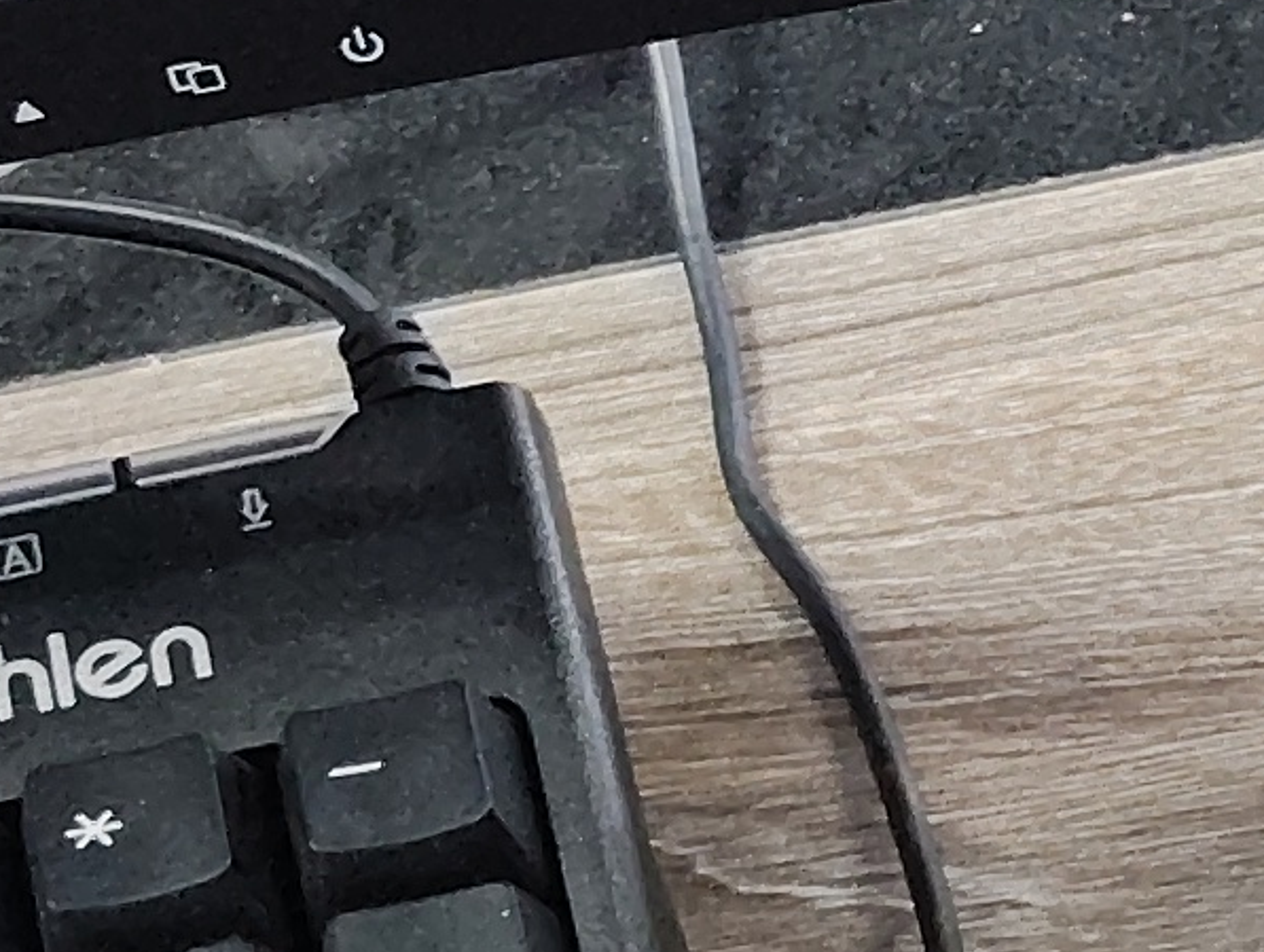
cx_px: 3072
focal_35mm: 164
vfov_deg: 8.8
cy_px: 1458
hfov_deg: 10.3
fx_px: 5999
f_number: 1.8
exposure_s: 1/50
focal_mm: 5.56
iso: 566
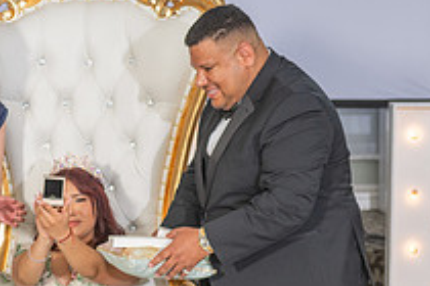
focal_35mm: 160
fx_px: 1911
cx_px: 18
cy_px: 334
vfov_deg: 8.5
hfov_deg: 12.7
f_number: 3.5
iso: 500
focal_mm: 58
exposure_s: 1/200
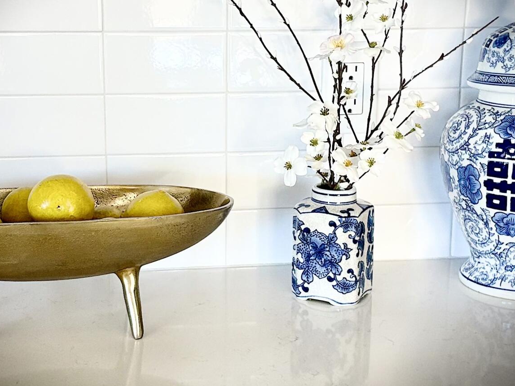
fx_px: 1012
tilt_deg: -11.5
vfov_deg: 21.6
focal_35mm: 68
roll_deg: +0.1
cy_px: 175
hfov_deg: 28.5
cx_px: 225
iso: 125
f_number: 1.6
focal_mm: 5.96
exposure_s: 1/120
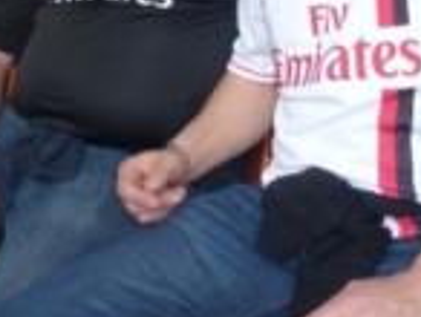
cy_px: -82
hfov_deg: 23.7
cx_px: 150
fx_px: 999
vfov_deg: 17.1
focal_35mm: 82
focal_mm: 4.3
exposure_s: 1/200
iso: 100
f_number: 3.3
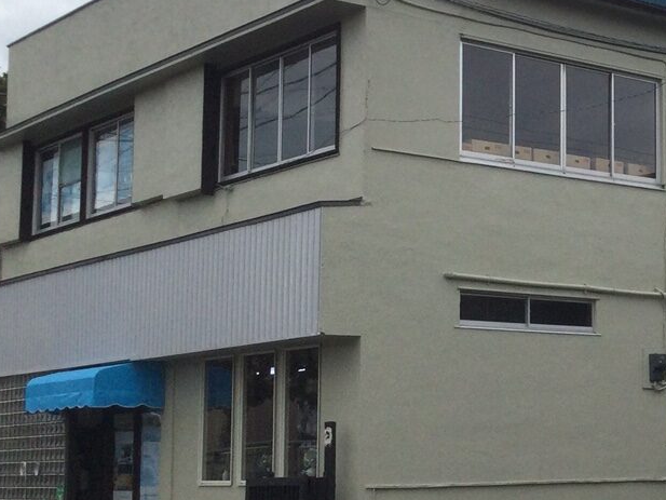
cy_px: 289
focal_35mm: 82
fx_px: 1578
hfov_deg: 21.8
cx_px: 834
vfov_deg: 18.0
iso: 25
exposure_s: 1/473
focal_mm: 3.3
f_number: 2.4
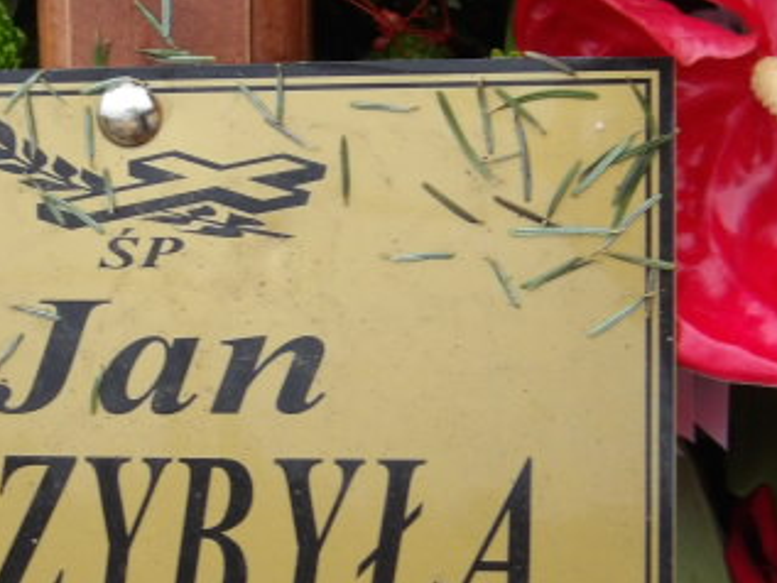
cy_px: 507
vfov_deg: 13.7
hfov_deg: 18.3
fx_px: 2403
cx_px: 213
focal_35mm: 107
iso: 433
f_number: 15
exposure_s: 1/60
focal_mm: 9.4
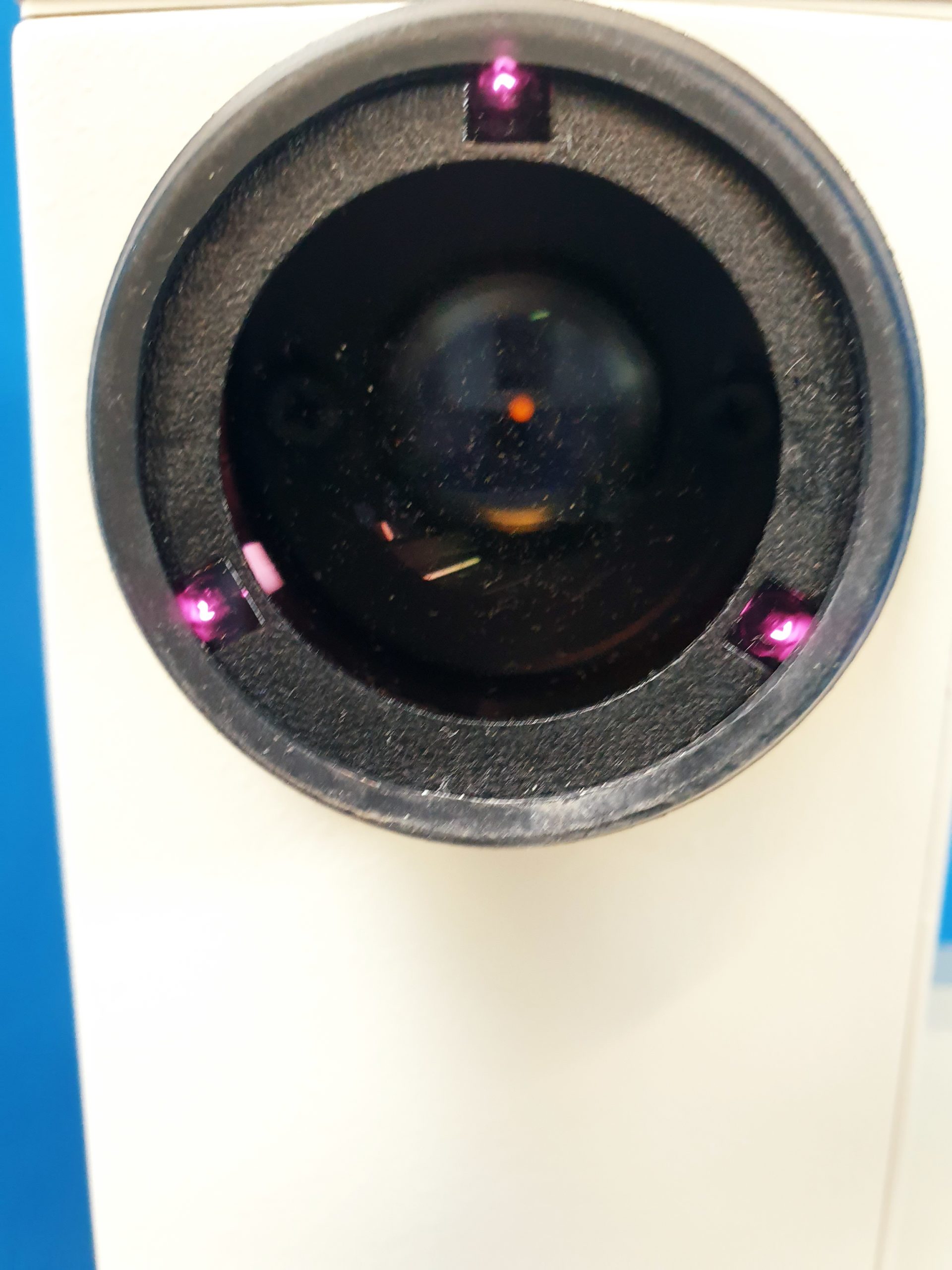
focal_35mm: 26
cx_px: 476
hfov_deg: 53.1
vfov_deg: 67.3
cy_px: 635
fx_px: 953
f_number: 2.4
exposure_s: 1/20
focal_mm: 4.3
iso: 320
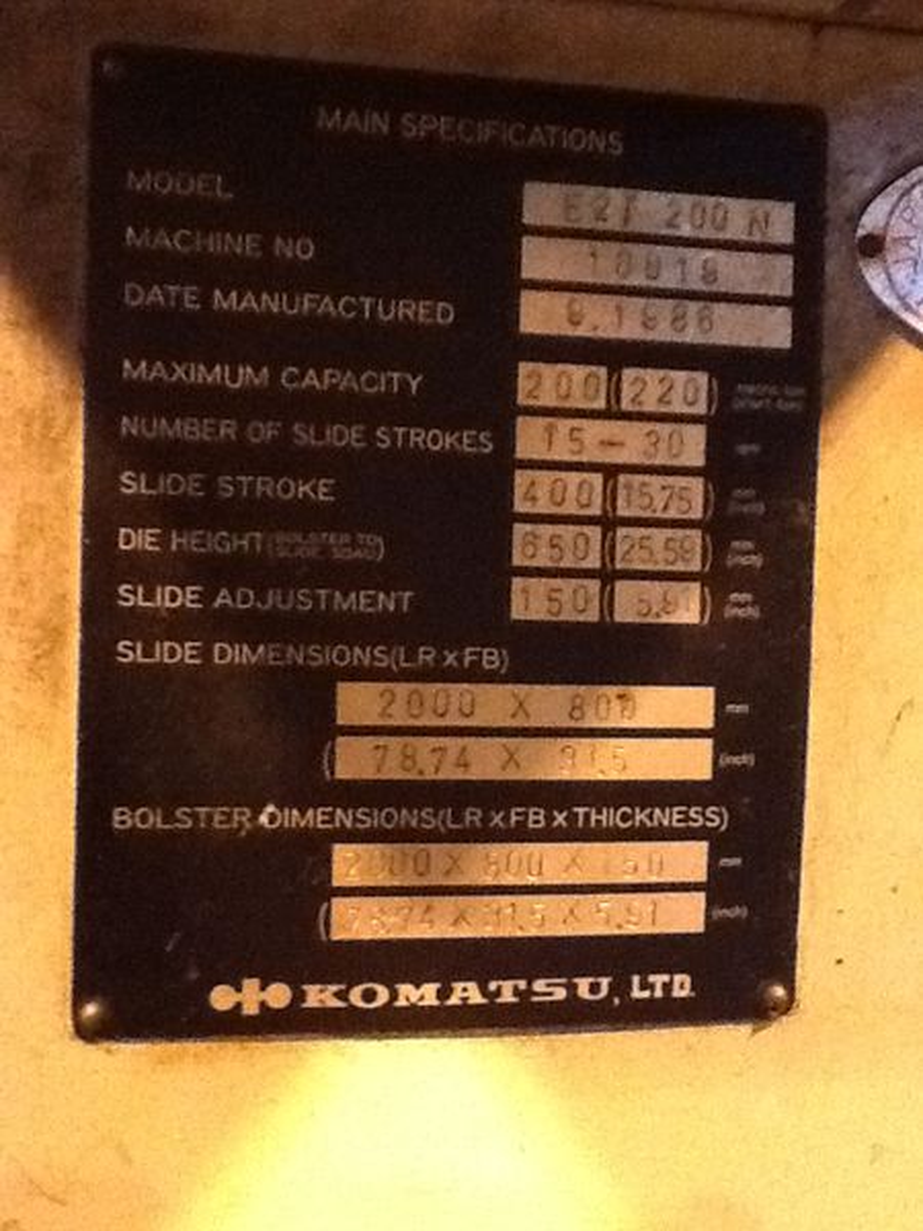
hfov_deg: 32.9
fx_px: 1564
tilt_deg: -5.2
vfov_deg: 42.9
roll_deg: -2.5
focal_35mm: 44
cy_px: 616
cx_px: 462
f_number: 2.4
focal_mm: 2.03
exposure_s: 1/15
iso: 640
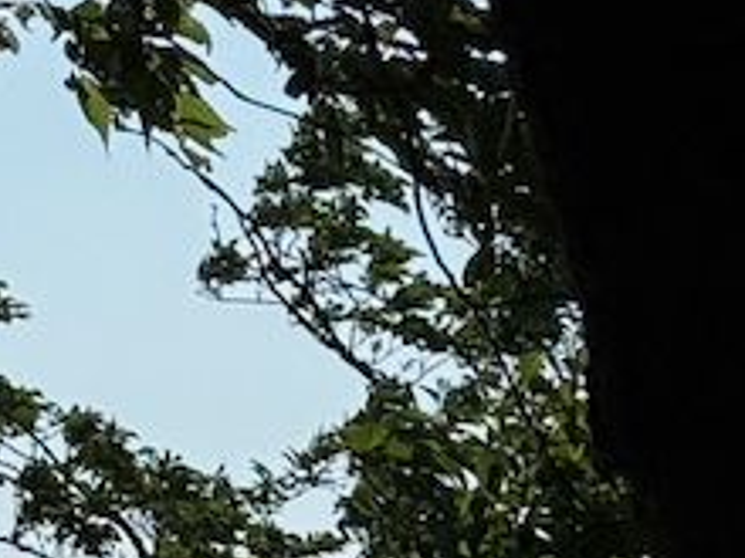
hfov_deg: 6.6
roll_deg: +0.3
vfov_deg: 5.3
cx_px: -1361
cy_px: 883
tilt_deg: +1.2
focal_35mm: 279
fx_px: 6005
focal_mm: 6.76
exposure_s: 1/13333
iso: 50
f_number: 1.78
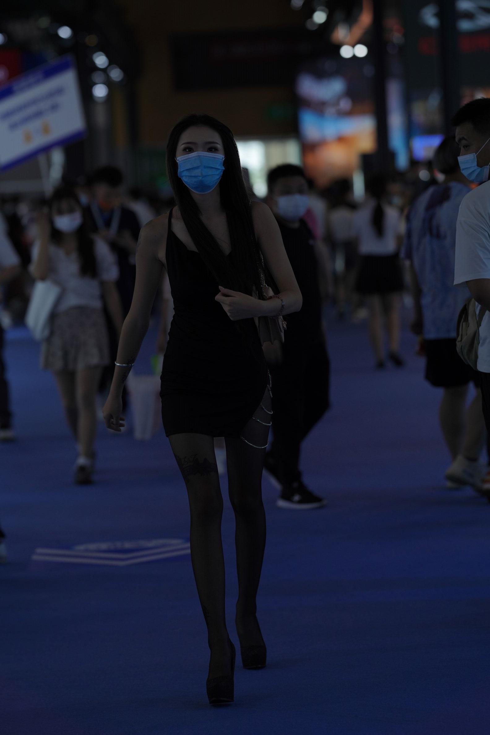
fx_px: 2756
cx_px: 245
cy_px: 368
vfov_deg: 15.2
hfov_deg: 10.2
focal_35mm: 135
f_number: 3.2
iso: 320
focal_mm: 135
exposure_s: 1/800
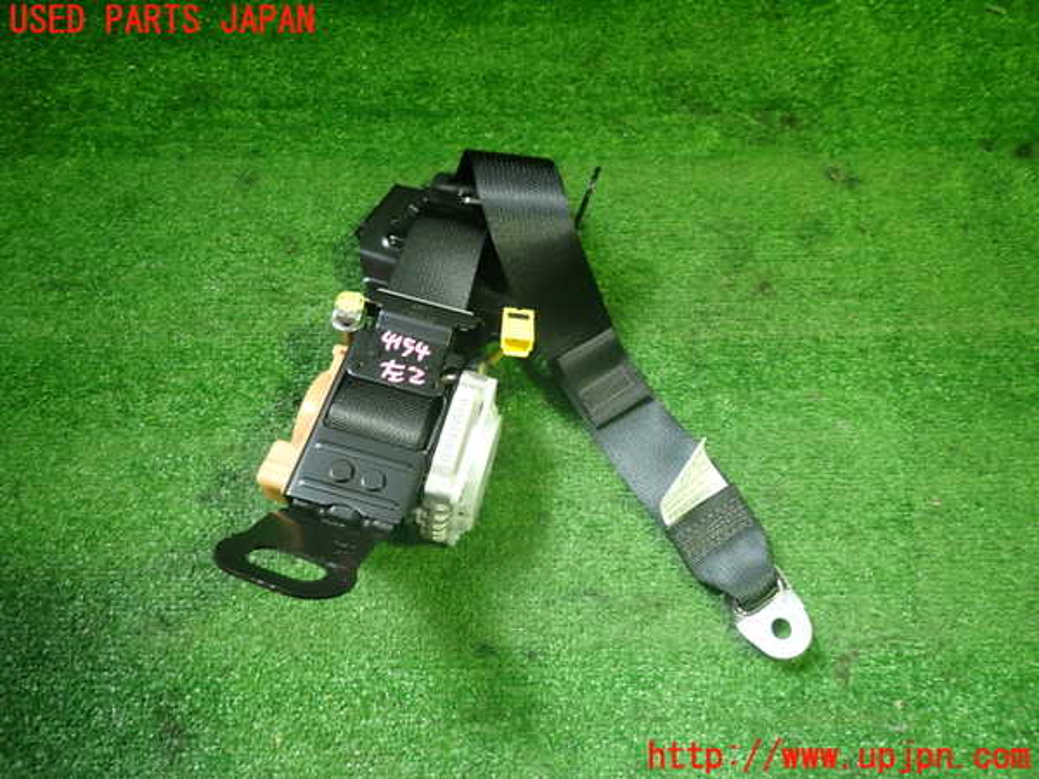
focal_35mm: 25
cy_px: 390
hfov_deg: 69.4
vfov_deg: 54.9
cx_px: 520
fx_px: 750
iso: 200
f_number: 2
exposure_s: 1/50
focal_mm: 4.5
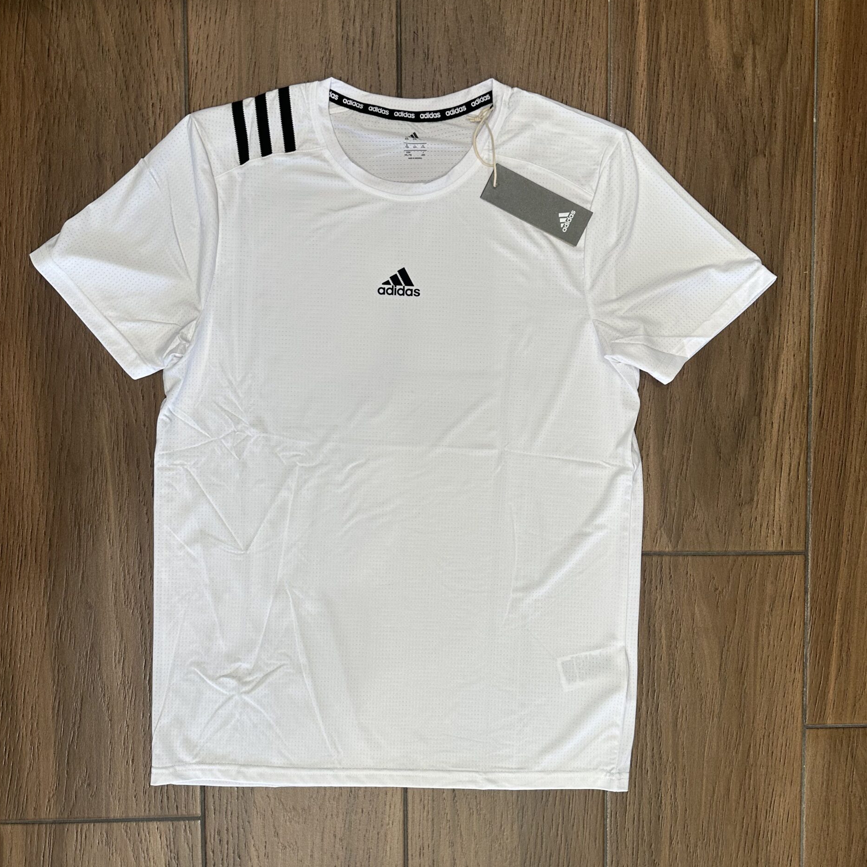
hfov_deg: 55.6
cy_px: 439
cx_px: 430
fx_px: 822
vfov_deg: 55.6
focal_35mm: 29
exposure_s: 1/100
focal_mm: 6.86
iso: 64
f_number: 1.78
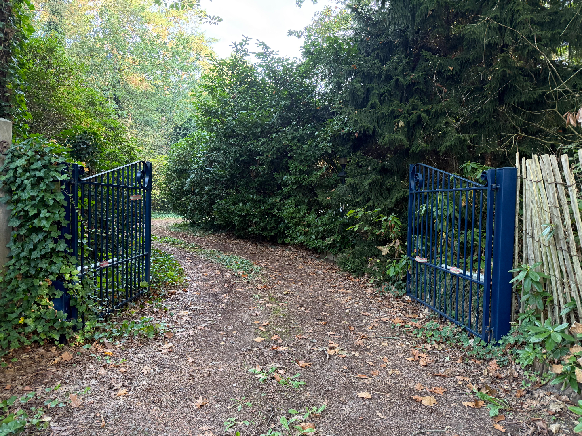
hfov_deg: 71.6
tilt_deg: -2.6
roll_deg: -1.2
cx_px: 291
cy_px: 218
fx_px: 404
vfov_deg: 56.8
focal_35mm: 24
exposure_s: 1/85
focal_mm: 6.76
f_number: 1.78
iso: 200
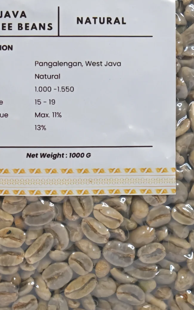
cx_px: 58
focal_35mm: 82
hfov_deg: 15.9
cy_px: 61
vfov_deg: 24.8
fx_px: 693
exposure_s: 1/160
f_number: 3.2
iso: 250
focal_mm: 23
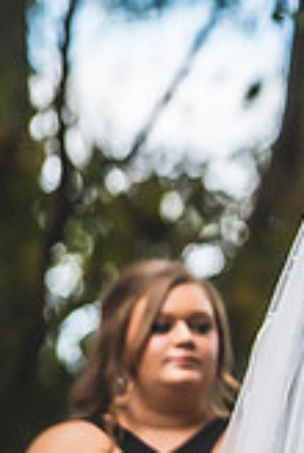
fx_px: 8904
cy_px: 360
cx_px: 790
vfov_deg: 2.9
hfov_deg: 1.9
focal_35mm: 706
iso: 500
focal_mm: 200
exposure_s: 1/640
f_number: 2.8
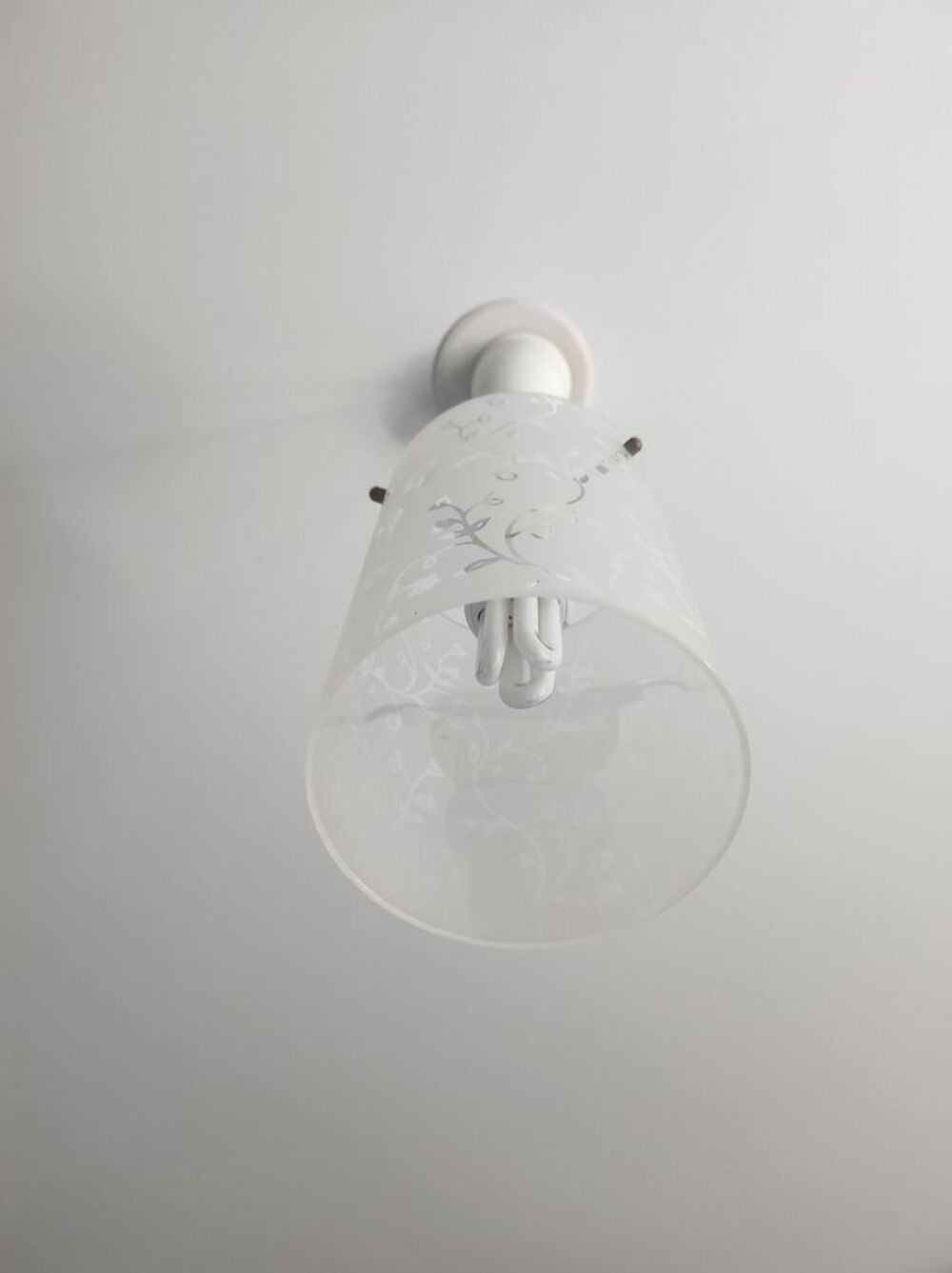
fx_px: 918
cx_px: 476
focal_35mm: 25
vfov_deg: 69.4
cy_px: 636
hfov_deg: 54.8
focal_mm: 4.7
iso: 315
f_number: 1.79
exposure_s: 1/50
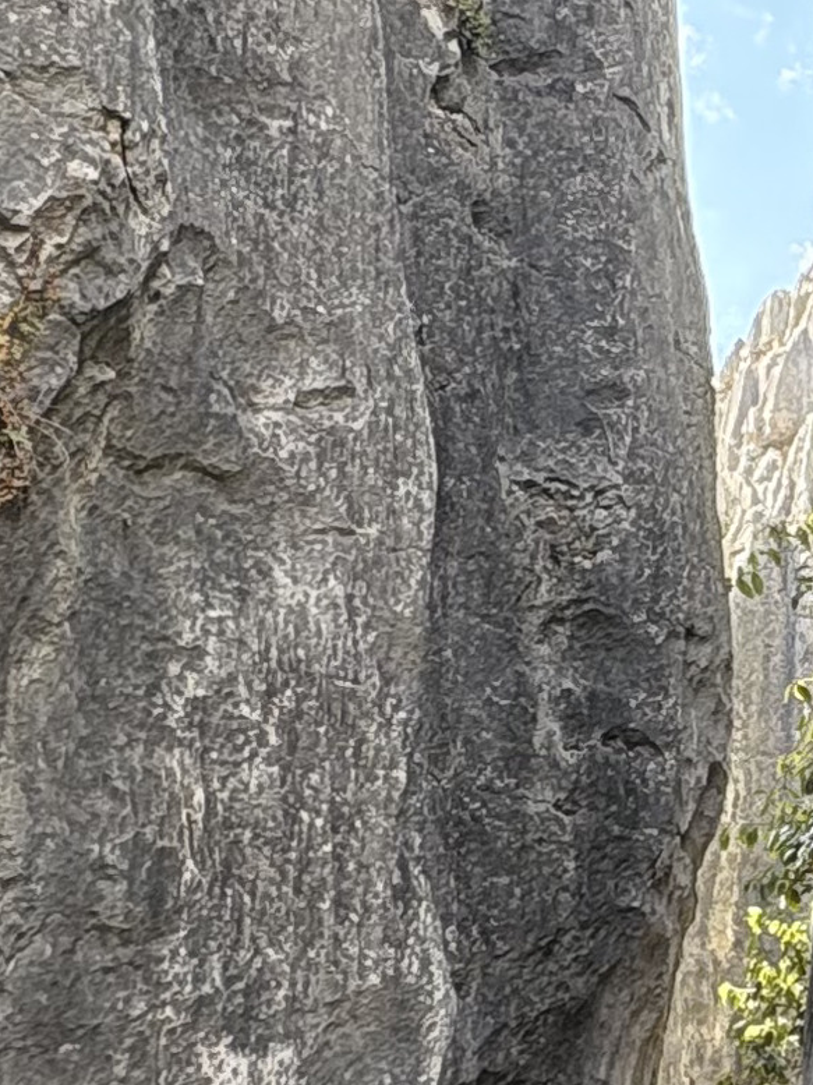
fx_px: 2256
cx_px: 1116
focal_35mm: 72
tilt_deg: +9.8
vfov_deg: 26.9
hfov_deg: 18.7
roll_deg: -0.4
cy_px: 699
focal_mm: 2.22
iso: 100
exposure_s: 1/128
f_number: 2.2
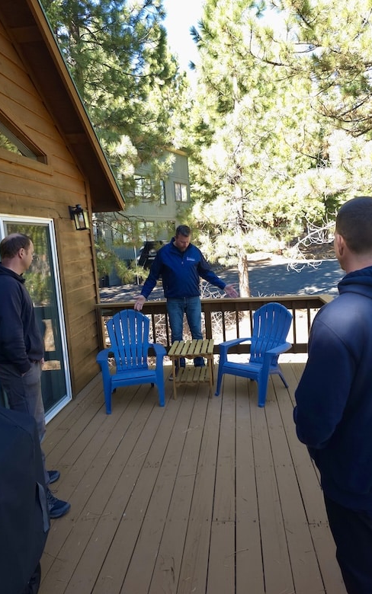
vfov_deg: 72.5
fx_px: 405
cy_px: 291
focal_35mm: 25
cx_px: 197
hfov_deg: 49.3
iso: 25
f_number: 1.7
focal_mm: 6.3
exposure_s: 1/60
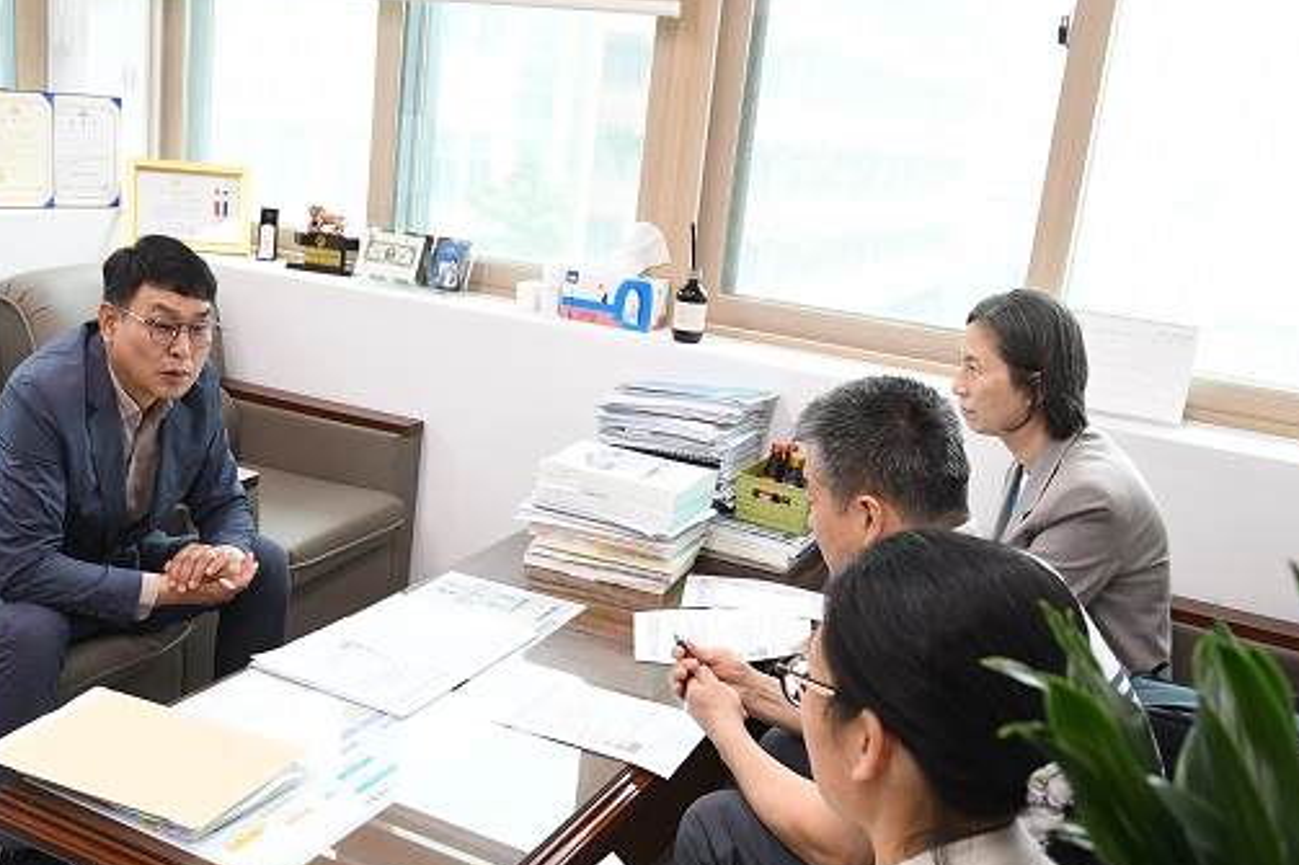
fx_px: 1335
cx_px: 568
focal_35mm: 37
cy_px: 466
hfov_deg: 51.8
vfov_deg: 35.9
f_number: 4
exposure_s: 1/160
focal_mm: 20
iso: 1250
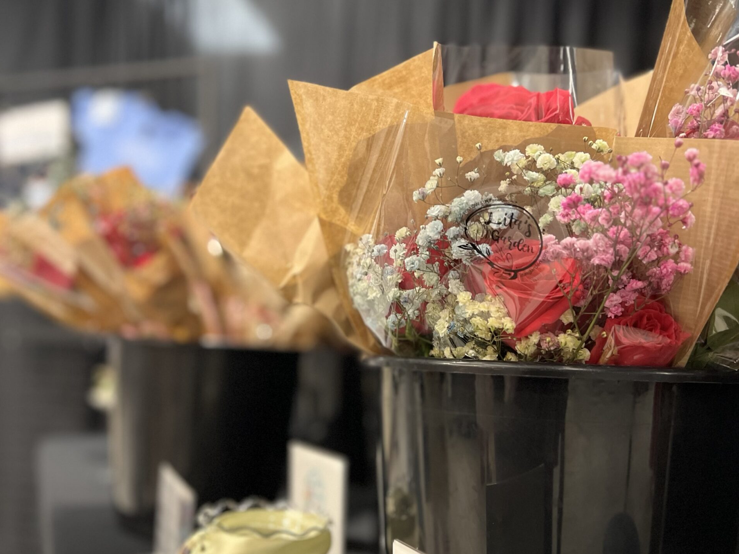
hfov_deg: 52.6
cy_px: 348
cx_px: 372
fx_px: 747
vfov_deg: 40.4
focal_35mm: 35
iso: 320
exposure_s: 1/60
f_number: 1.5
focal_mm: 5.7
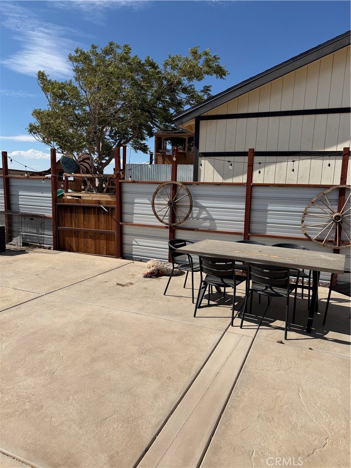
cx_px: 176
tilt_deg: -8.3
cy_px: 234
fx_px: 324
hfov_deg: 56.8
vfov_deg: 71.6
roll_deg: -1.2
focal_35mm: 24
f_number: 1.78
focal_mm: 6.76
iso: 80
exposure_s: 1/8130
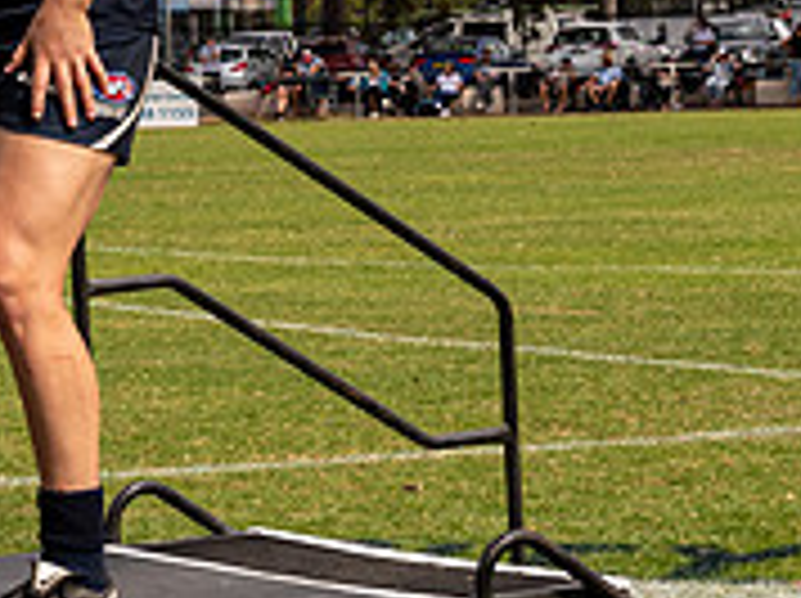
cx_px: -518
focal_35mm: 192
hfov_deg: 9.9
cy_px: -61
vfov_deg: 7.7
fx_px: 4437
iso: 200
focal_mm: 38
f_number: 8
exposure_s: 1/800
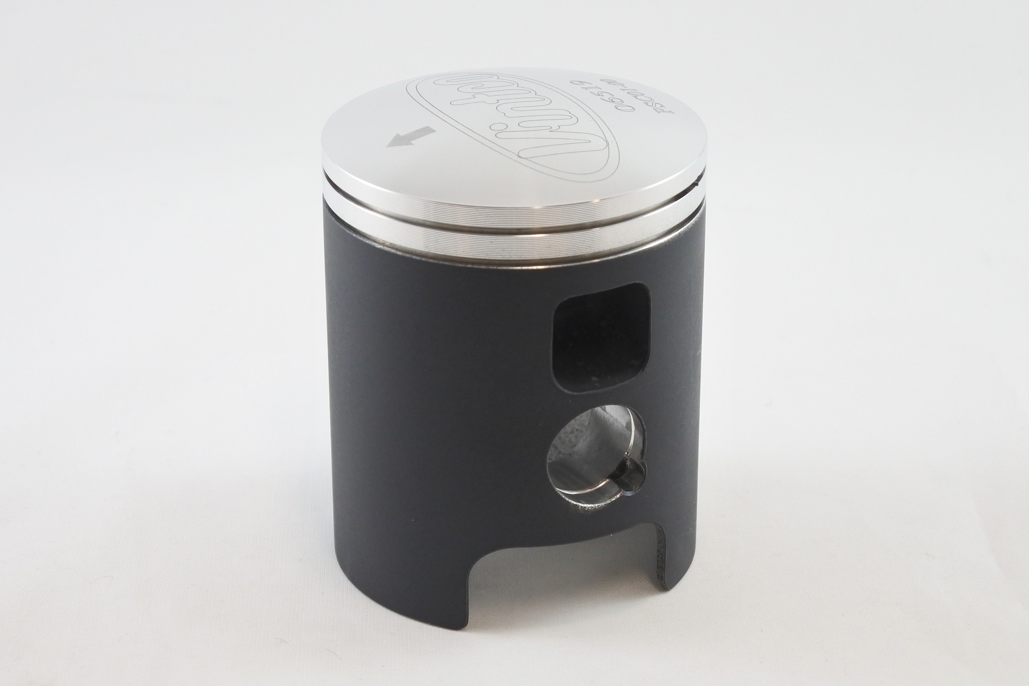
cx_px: 514
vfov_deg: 21.6
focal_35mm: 63
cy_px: 343
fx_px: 1801
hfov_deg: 31.9
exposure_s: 1/125
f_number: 5
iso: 640
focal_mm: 23.6
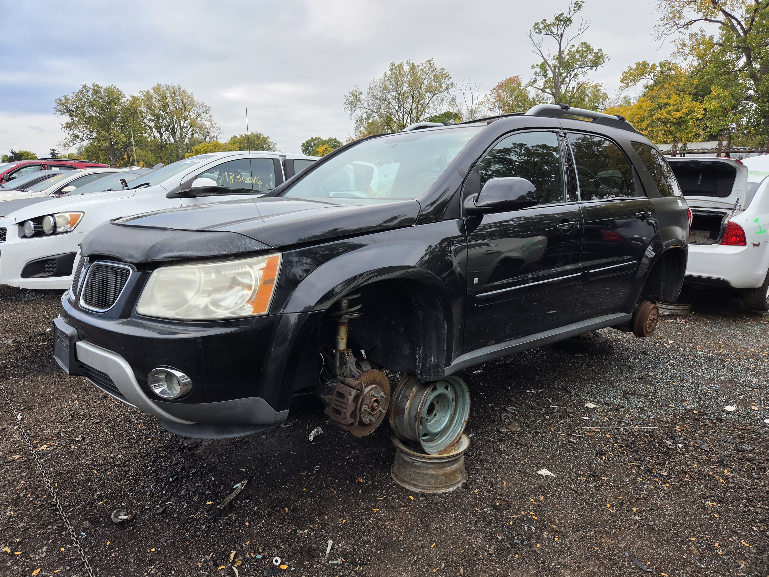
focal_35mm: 23
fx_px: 511
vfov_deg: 58.9
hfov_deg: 73.9
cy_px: 288
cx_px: 384
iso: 80
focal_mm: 5.4
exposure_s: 1/599
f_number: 1.8
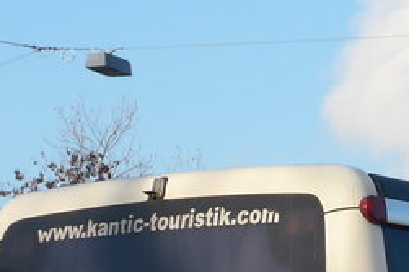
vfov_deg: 5.0
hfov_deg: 7.4
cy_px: 383
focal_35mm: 274
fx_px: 3111
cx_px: 627
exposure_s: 1/640
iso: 80
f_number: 3.4
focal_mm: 11.3
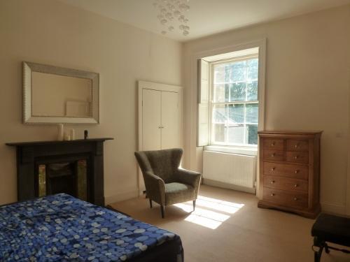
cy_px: 131
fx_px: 253
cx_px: 175
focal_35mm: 25
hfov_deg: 69.4
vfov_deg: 54.9
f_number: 3.3
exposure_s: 1/100
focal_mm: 4.1
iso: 125
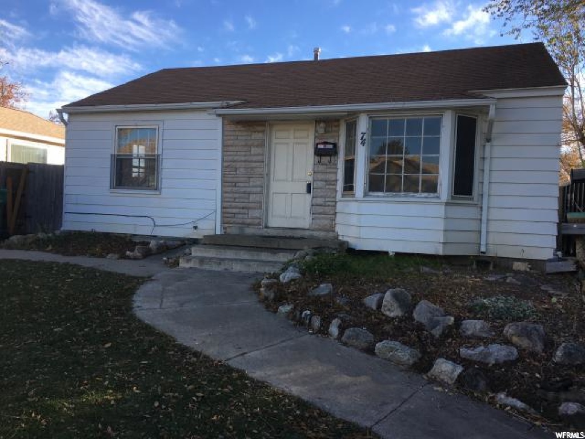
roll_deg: -2.5
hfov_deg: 61.7
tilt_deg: +1.9
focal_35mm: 29
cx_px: 292
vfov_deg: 48.2
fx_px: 490
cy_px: 220
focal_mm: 4.15
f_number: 2.2
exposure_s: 1/484
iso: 25
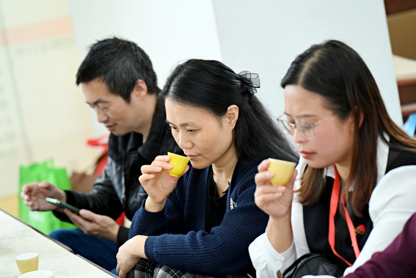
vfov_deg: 10.6
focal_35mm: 130
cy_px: 139
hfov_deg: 15.8
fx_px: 1502
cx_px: 208
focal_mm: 130
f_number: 3.5
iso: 640
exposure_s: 1/125
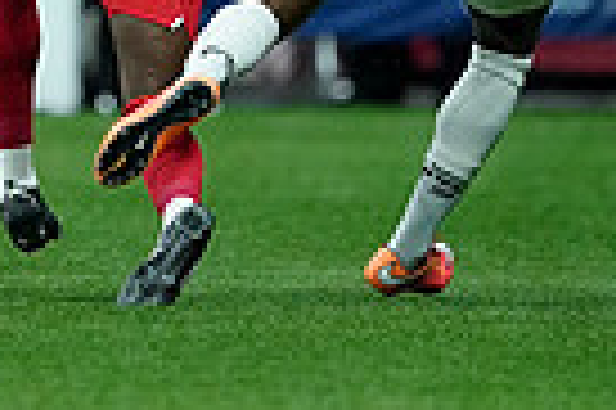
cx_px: 13
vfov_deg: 0.5
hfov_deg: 0.8
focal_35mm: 2546
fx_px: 43513
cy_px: -259
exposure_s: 1/1600
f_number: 4
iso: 5000
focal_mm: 600
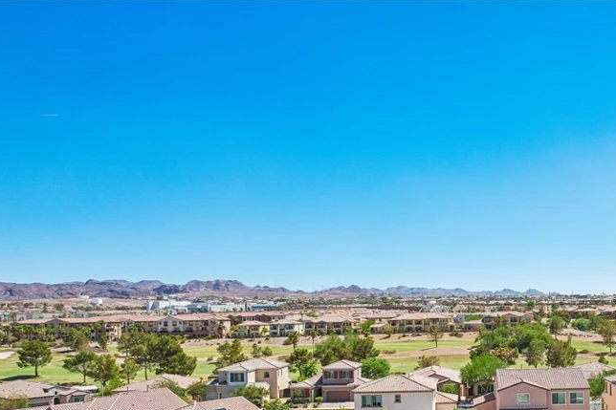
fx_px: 599
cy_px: 325
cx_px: 469
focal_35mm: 35
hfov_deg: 51.9
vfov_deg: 36.6
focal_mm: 8.4
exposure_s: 1/1500
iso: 120
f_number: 2.8
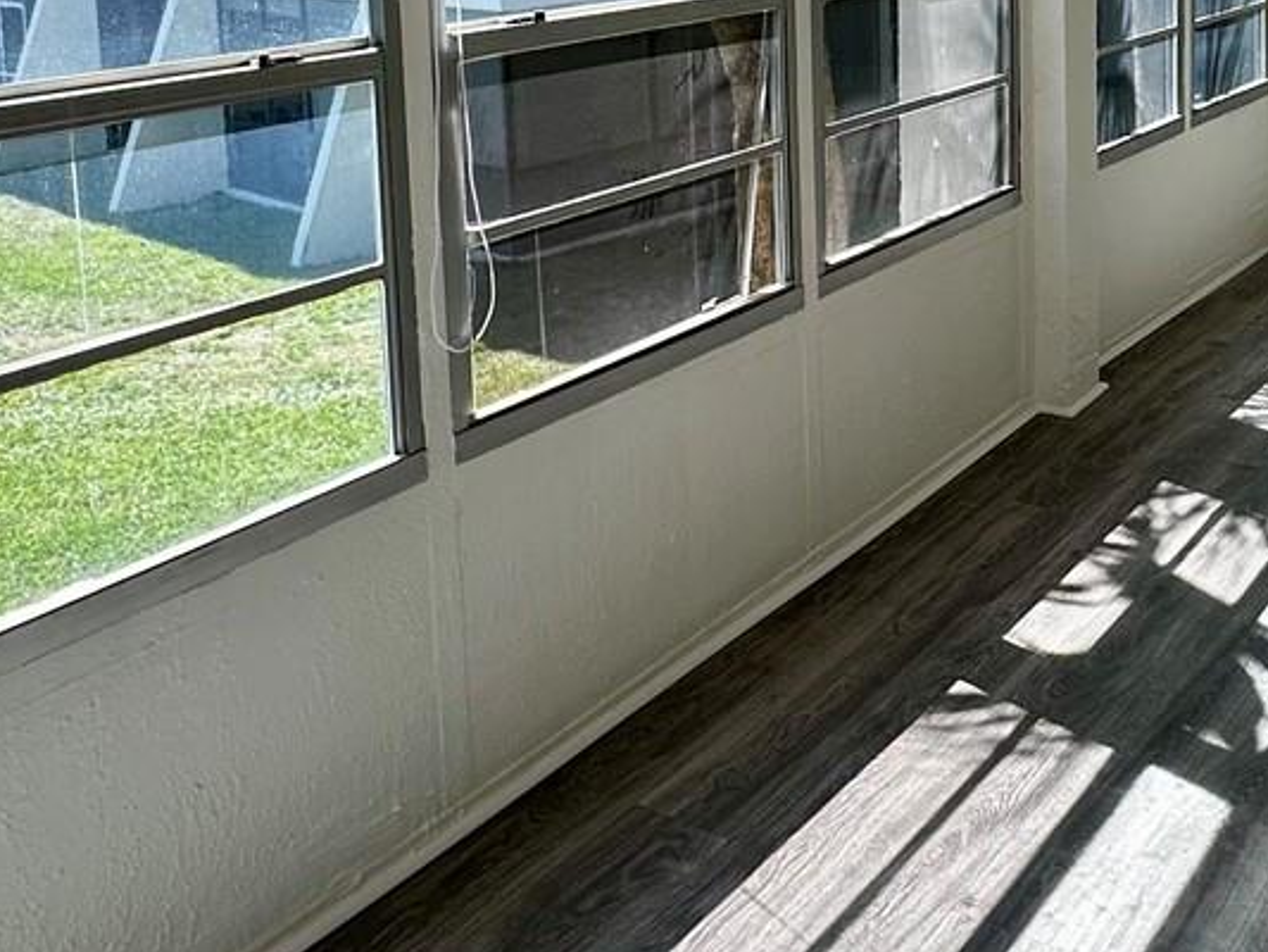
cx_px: 978
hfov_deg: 43.1
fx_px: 1539
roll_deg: +0.9
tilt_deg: -5.9
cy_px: 10
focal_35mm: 42
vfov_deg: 31.8
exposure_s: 1/201
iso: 40
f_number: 2.2
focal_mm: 2.22
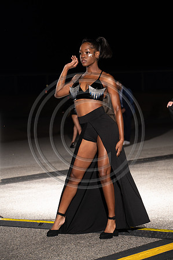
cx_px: 86
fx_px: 809
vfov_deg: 18.3
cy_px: 130
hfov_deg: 12.2
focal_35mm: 112
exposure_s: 1/200
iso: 1000
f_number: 6.3
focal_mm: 112
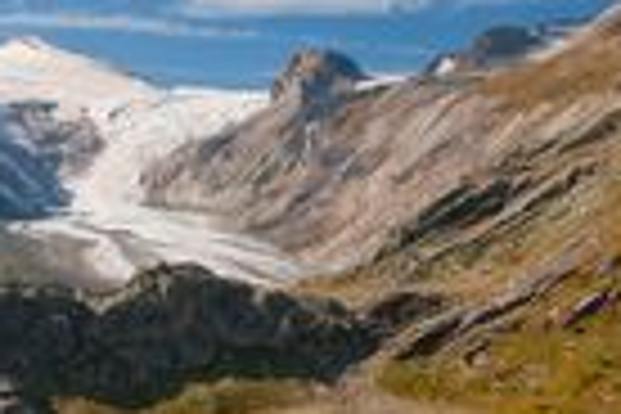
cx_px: 58
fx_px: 1535
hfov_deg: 22.3
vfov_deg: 15.4
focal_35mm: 89
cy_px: 225
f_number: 6.3
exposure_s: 1/200
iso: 200
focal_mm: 16
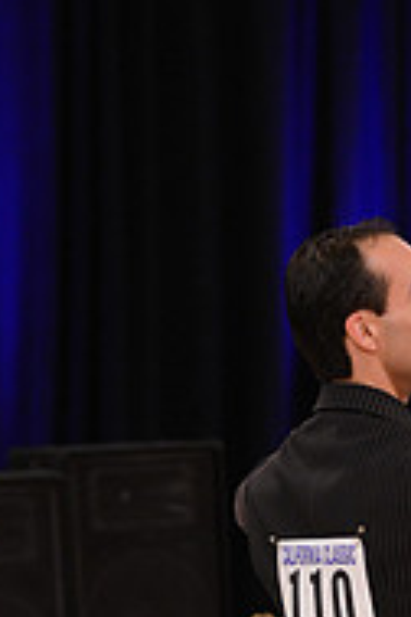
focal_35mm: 252
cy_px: 839
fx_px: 4315
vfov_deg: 8.1
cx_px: 608
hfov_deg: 5.4
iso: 2500
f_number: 2.8
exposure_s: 1/250
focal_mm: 82
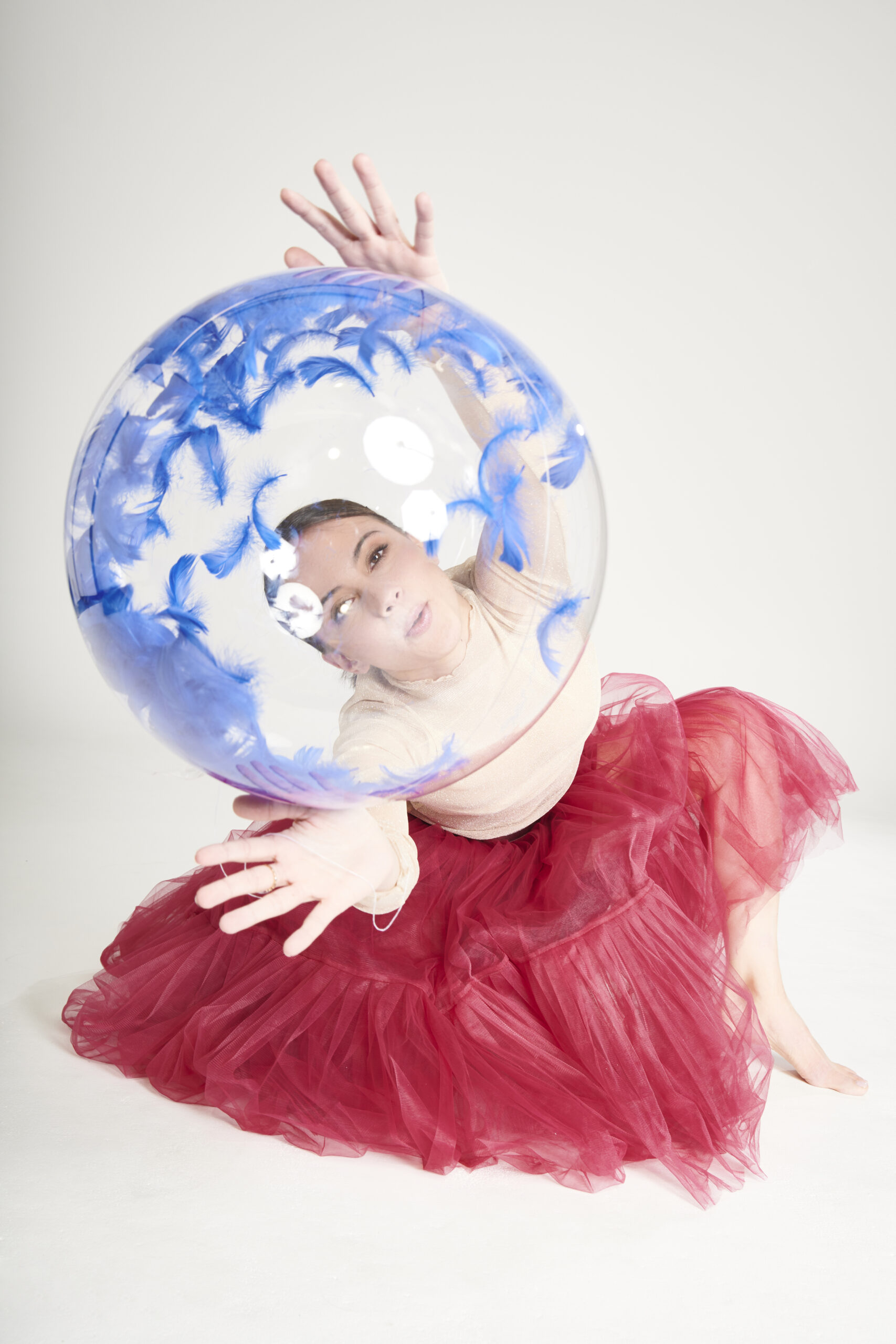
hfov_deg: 35.1
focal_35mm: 38
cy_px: 672
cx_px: 448
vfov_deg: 50.7
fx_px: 1418
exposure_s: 1/200
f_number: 9
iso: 320
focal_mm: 38
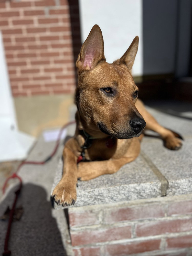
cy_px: 128
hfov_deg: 53.1
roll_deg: +3.6
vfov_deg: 67.3
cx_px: 96
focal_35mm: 26
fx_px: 192
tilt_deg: -13.3
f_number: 1.5
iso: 50
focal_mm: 5.7
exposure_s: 1/7463
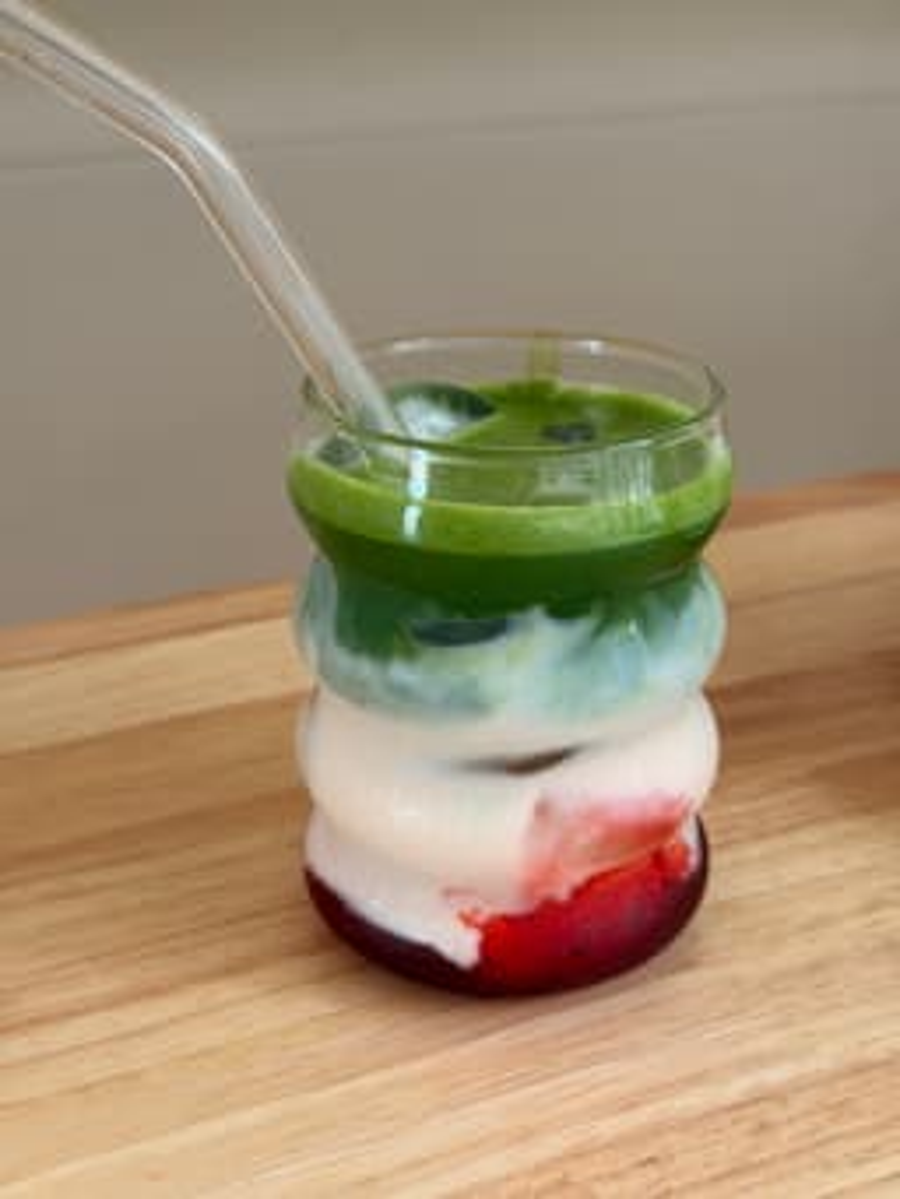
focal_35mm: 48
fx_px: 1663
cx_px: 450
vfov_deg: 39.6
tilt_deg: -23.6
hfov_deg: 30.3
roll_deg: +0.1
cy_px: 600
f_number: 1.78
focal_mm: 6.76
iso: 100
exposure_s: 1/63
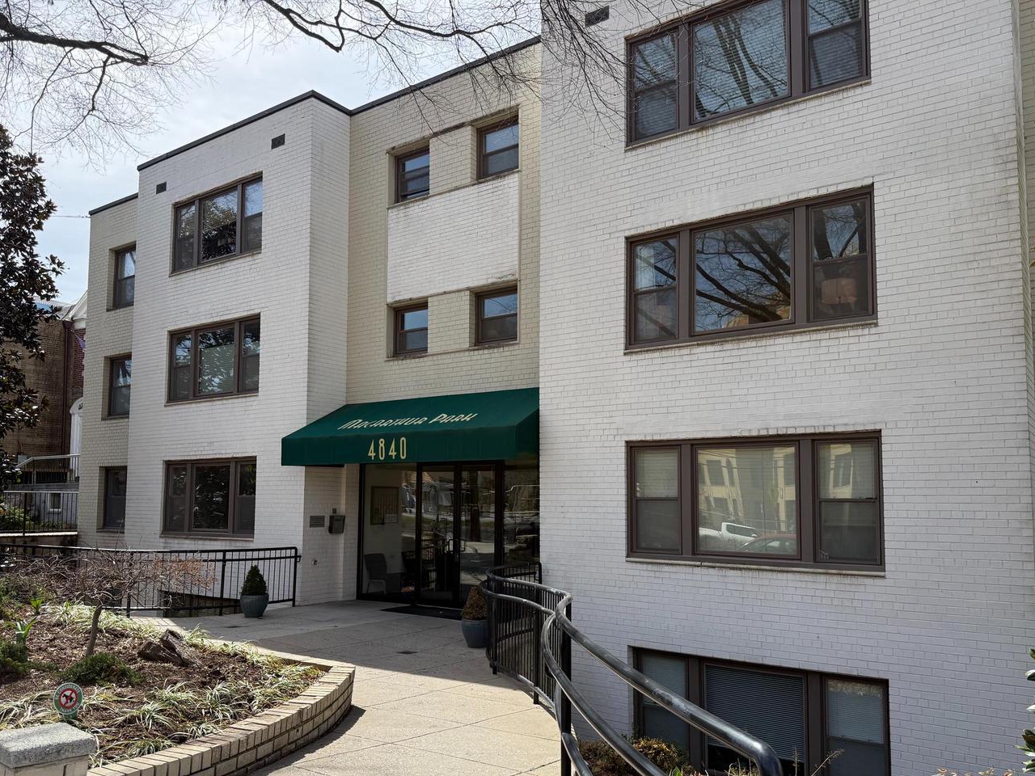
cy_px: 436
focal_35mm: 27
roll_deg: -0.2
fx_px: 807
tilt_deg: +4.6
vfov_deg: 51.2
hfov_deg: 65.3
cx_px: 489
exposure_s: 1/3584
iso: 100
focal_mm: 6.76
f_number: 1.78
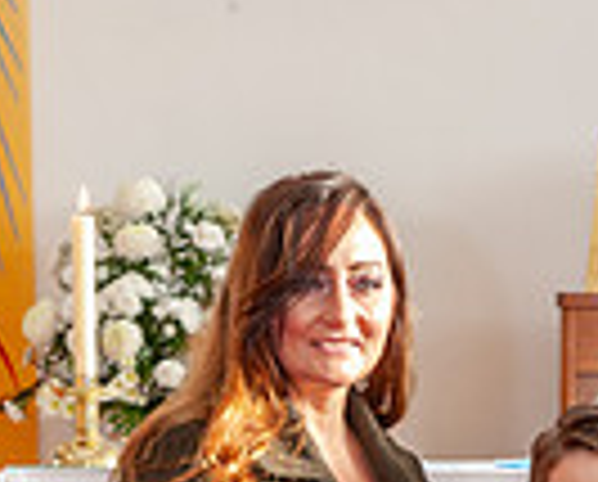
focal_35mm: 196
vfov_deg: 7.6
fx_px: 3477
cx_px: 591
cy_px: 996
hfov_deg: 9.8
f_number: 10
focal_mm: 62
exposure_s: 1/40
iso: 1250
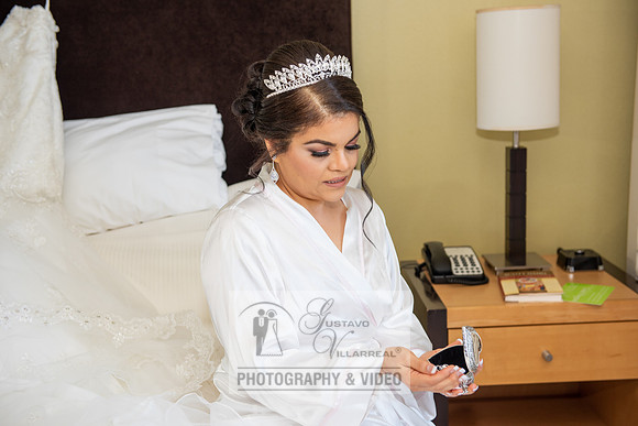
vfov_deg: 26.0
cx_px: 319
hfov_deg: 38.2
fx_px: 922
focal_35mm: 52
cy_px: 213
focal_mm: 52
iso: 320
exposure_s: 1/125
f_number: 4
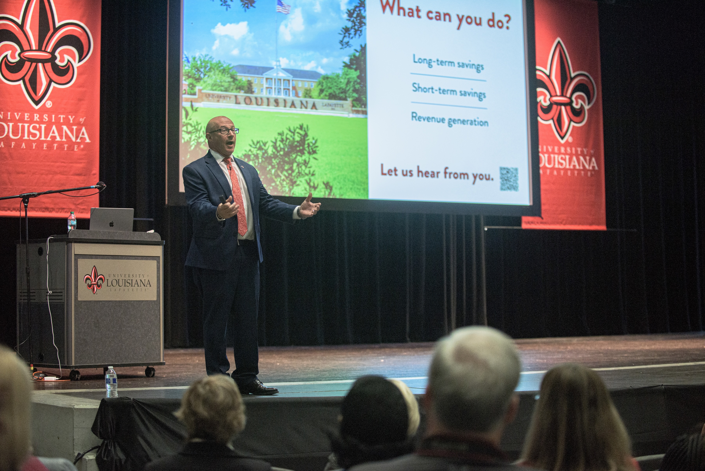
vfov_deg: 19.5
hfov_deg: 28.8
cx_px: 352
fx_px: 1371
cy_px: 236
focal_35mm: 70
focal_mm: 70
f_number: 2.8
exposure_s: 1/200
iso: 3200
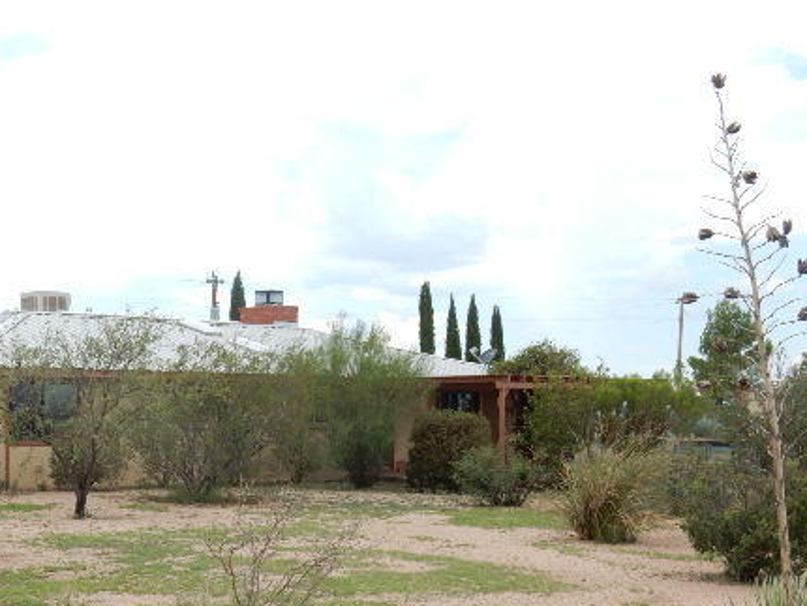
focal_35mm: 64
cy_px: 447
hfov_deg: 29.9
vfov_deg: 22.8
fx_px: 1493
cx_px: 235
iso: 125
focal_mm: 7.6
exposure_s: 1/500
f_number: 4.2
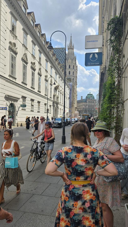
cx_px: 68
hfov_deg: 44.4
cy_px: 118
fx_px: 157
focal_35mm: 26
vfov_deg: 71.9
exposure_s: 1/1058
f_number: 1.8
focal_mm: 5.4
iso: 25
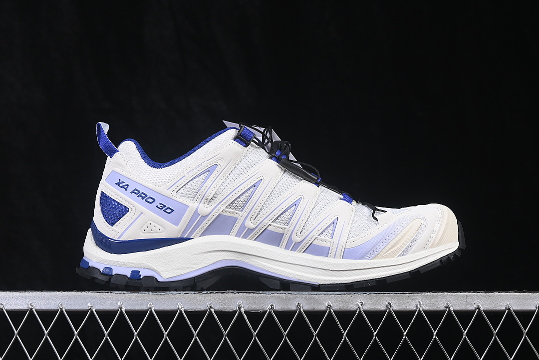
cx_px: 270
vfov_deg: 18.2
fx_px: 1123
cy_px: 180
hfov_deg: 27.0
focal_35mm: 75
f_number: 8
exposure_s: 1/80
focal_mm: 50
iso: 160
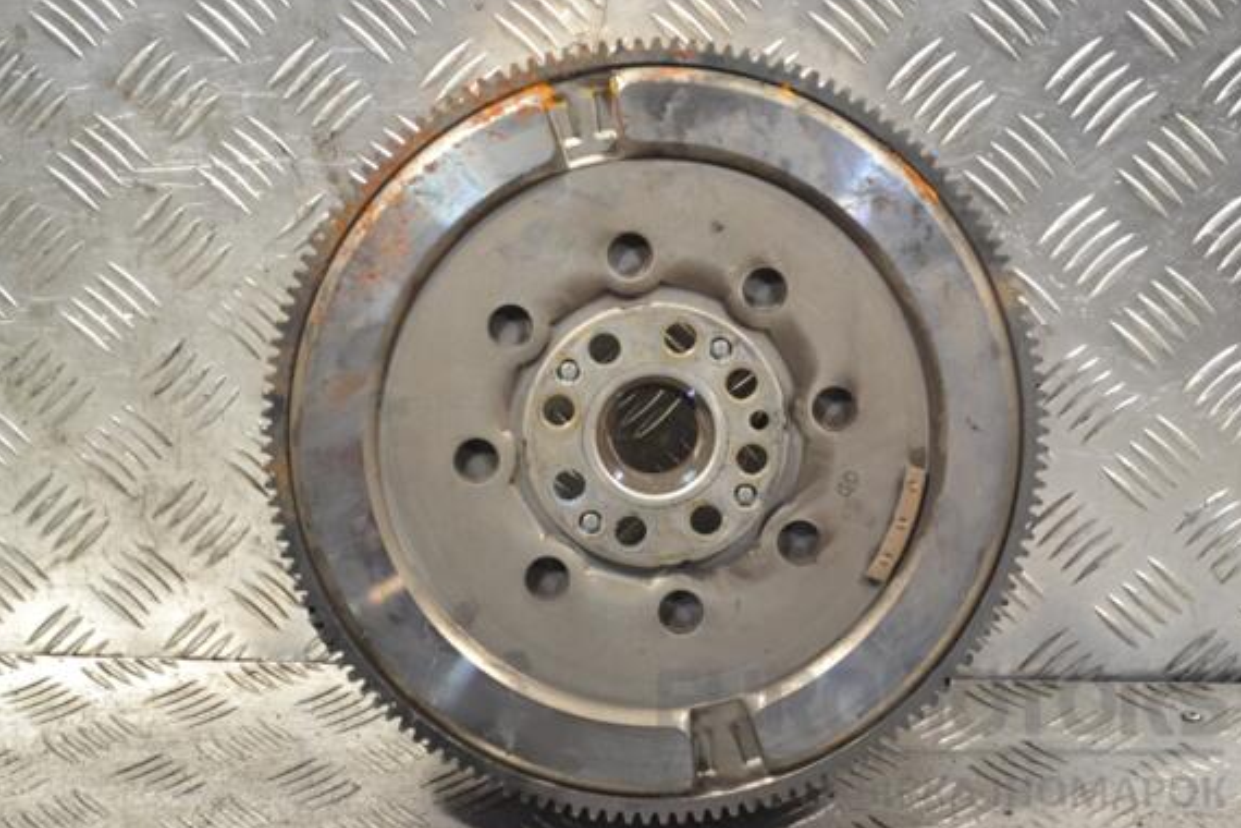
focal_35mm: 79
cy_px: 412
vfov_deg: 17.3
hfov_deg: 25.7
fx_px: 2723
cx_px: 616
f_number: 7.1
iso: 3200
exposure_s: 1/200
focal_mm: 50
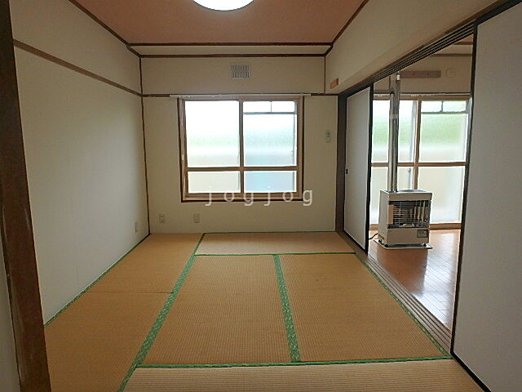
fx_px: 317
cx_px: 261
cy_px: 196
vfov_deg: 63.4
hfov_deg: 79.0
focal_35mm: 21
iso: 125
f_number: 3.5
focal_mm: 3.7
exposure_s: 1/125
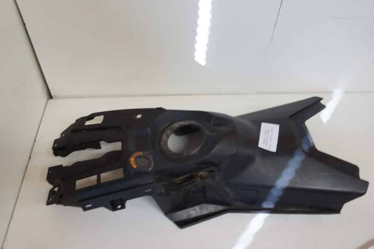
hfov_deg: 67.4
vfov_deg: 47.9
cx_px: 187
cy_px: 124
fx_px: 281
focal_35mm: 27
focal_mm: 18
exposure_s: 1/8
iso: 100
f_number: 3.5
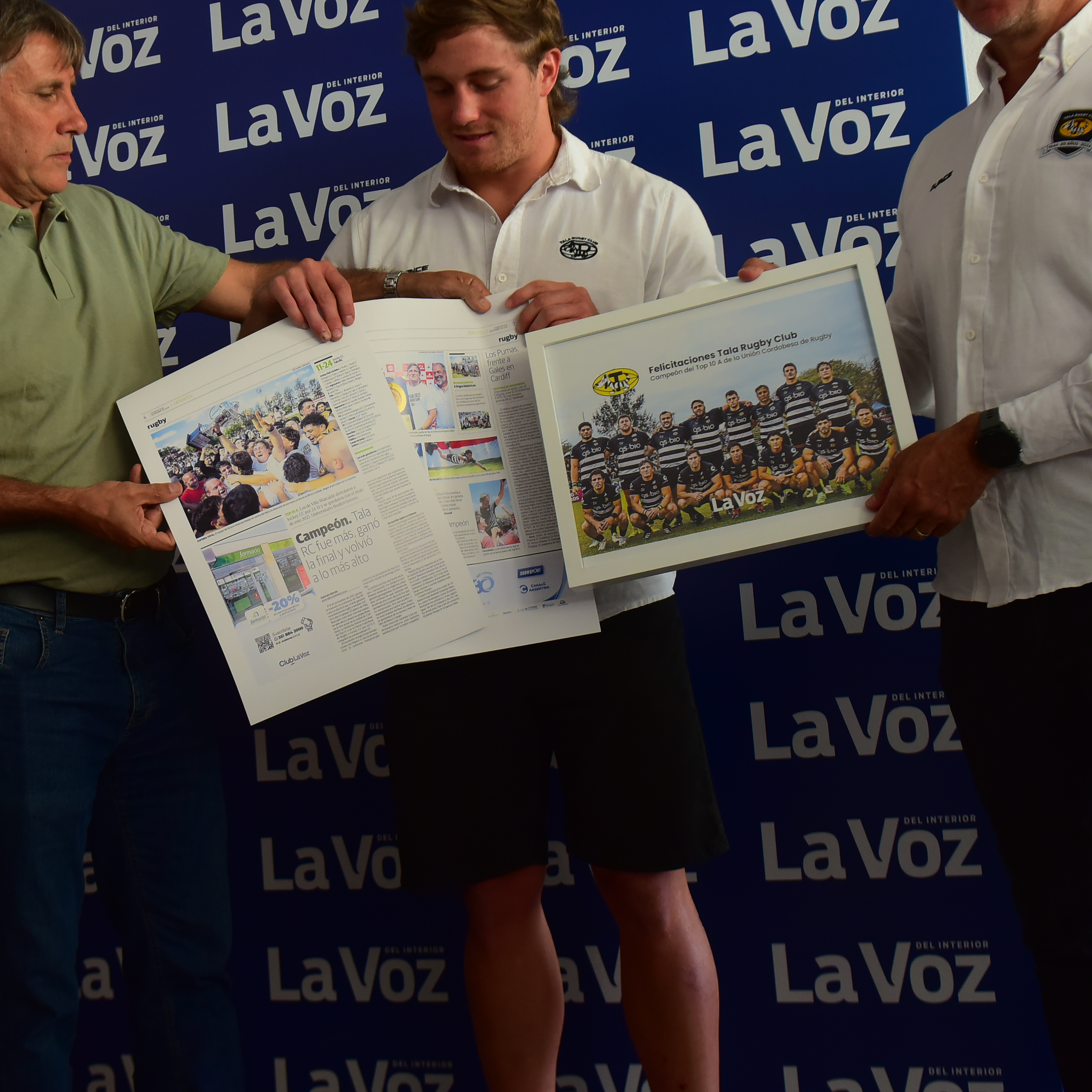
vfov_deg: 32.7
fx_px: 1856
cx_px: 395
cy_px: 439
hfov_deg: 32.6
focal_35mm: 52
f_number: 4
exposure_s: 1/125
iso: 1250
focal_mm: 32
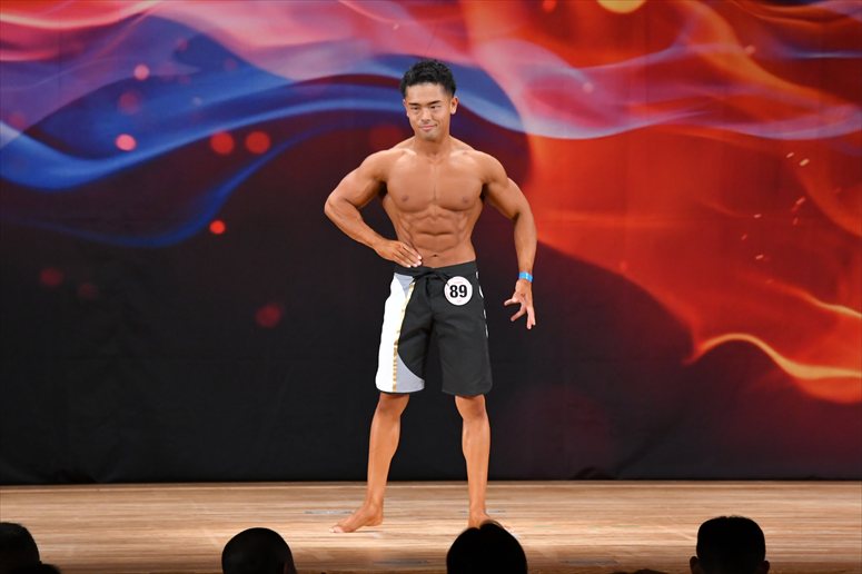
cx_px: 431
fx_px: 5744
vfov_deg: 5.7
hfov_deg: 8.6
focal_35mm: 240
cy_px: 287
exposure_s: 1/400
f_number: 5.6
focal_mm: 160
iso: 3200
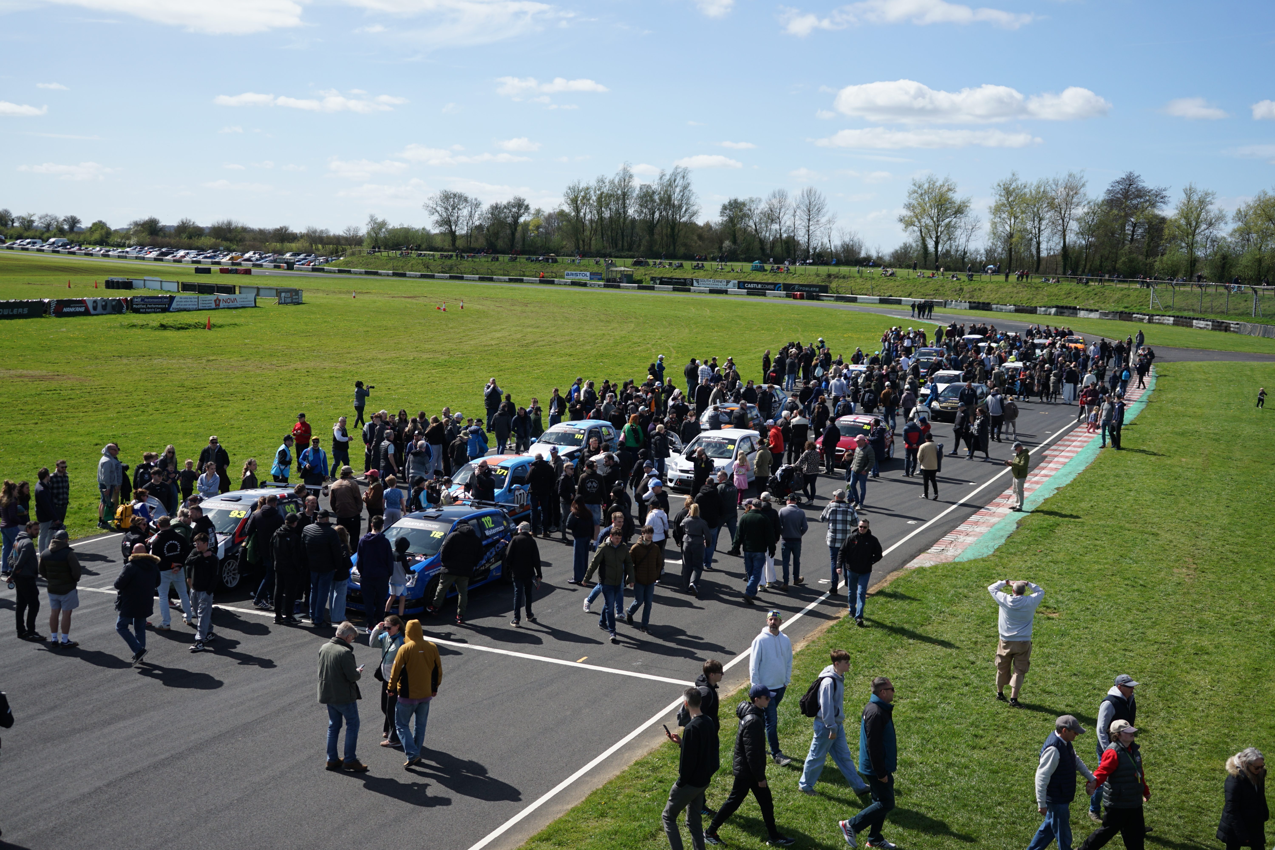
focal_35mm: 40
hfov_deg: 48.5
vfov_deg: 33.4
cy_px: 425
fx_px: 1417
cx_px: 638
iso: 125
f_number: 4
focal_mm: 40
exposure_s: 1/1000
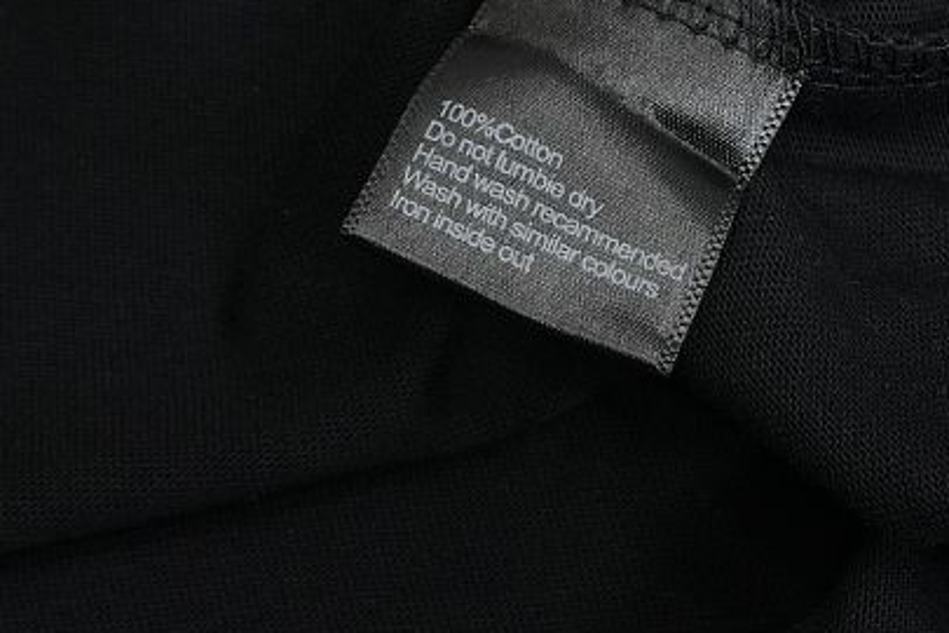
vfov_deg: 16.4
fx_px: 2188
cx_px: 619
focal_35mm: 83
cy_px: 177
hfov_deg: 24.4
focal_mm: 28
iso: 1000
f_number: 8
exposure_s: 1/160
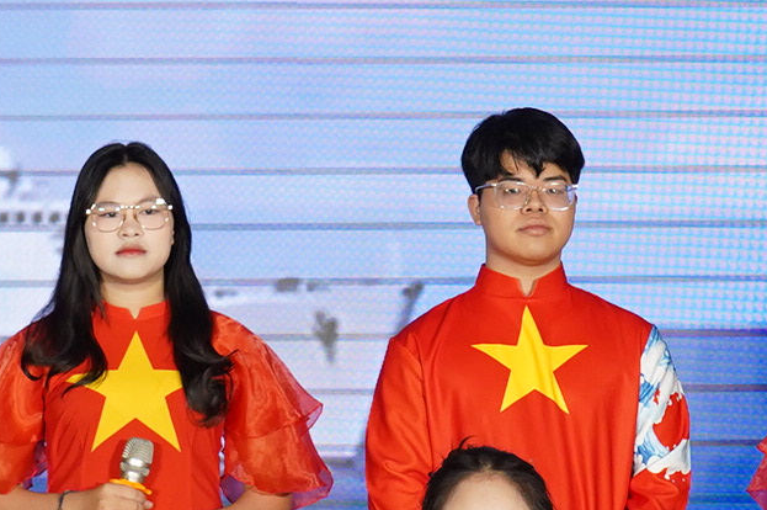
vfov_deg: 6.2
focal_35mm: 222
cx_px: 257
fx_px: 4725
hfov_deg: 9.3
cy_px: 393
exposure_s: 1/125
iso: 1600
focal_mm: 46
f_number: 5.6
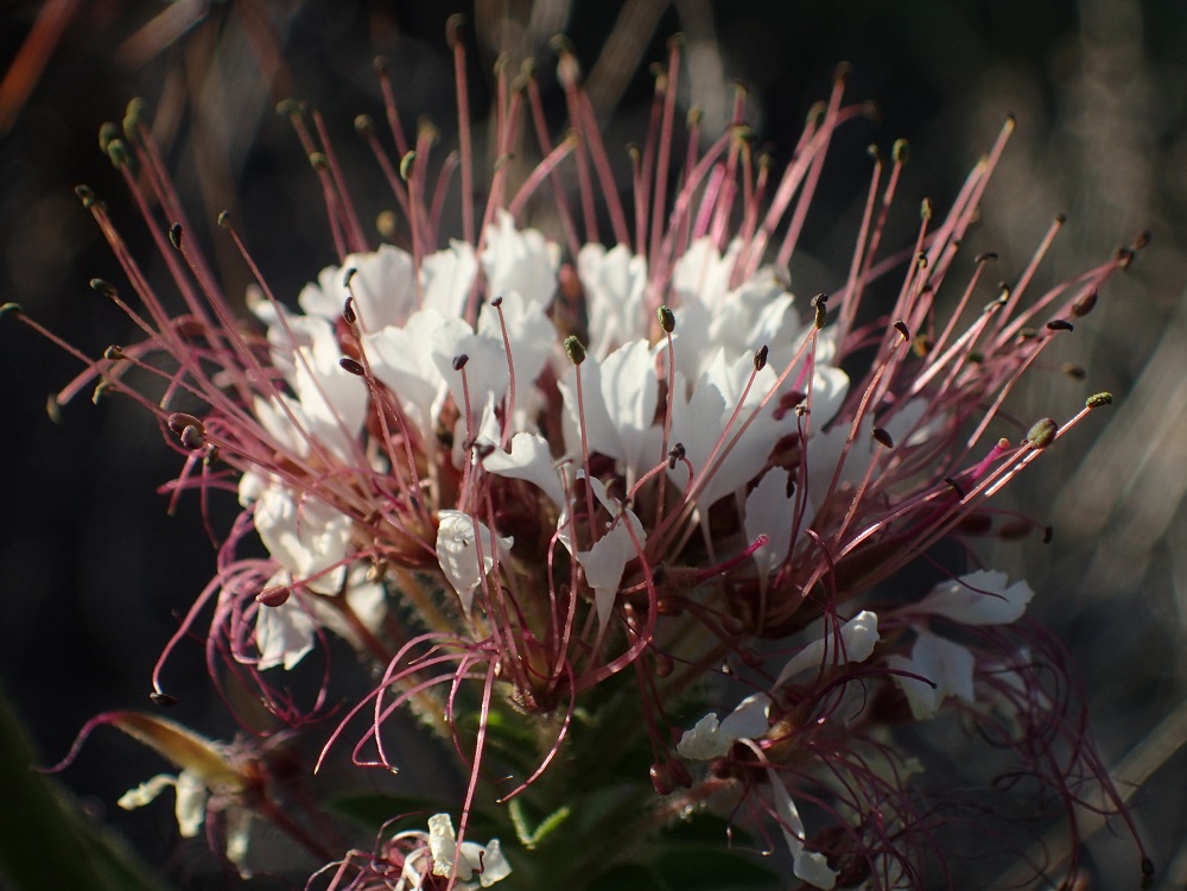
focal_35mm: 100
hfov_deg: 19.6
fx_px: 3429
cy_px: 446
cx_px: 594
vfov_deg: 14.8
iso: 100
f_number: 4.9
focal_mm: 18
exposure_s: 1/400
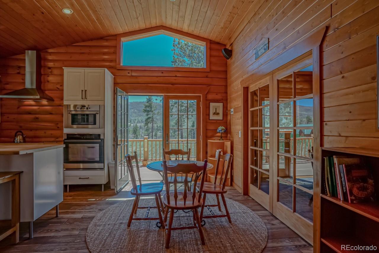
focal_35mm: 18
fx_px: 190
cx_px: 190
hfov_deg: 90.0
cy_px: 126
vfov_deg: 67.4
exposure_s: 1/45
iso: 400
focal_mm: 18
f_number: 11
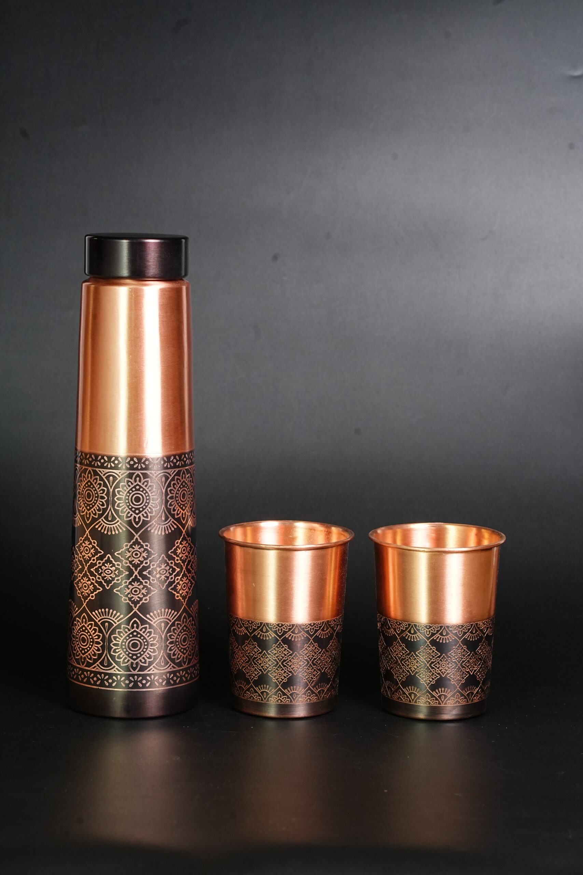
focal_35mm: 85
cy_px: 438
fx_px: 2064
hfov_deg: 16.1
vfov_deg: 23.9
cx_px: 292
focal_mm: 85
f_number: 10
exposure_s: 1/80
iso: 2000
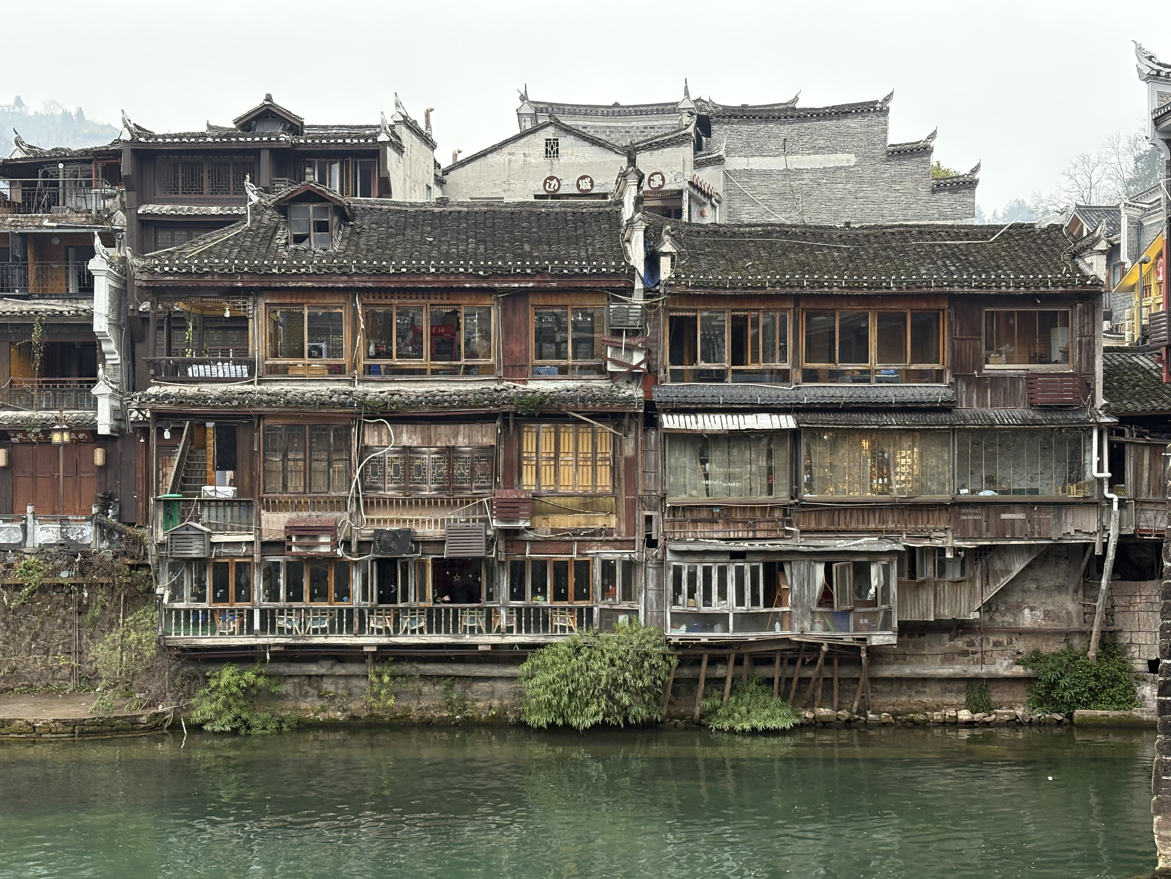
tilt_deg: +0.7
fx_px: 1759
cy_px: 440
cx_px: 586
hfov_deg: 36.8
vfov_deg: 28.0
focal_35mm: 52
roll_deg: +0.5
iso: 100
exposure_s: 1/86
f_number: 1.6
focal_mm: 5.96
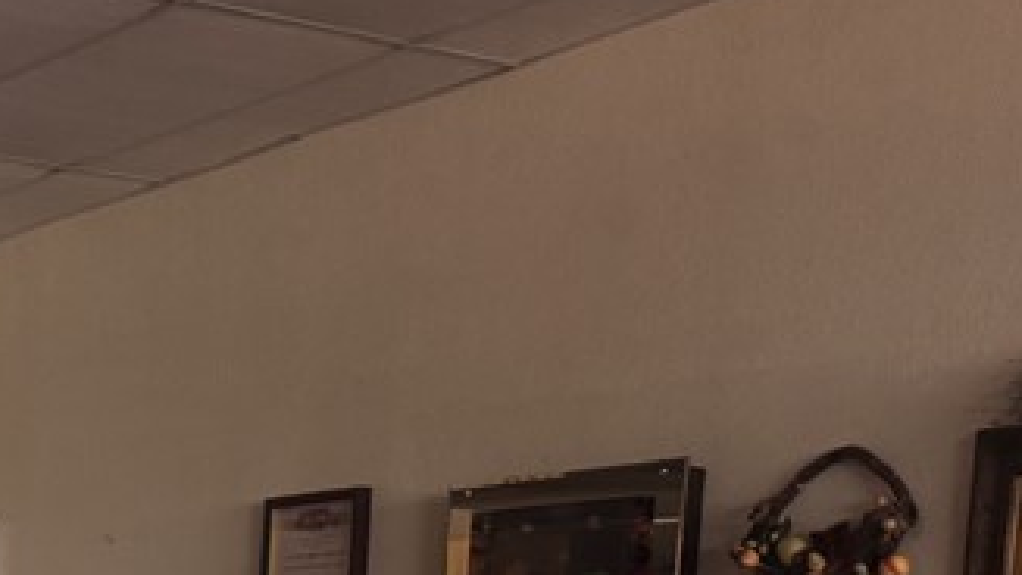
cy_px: 1134
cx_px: -266
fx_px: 2222
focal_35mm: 82
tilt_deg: -9.9
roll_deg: -1.5
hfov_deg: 23.3
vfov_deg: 12.9
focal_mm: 6.76
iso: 250
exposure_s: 1/60
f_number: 1.78
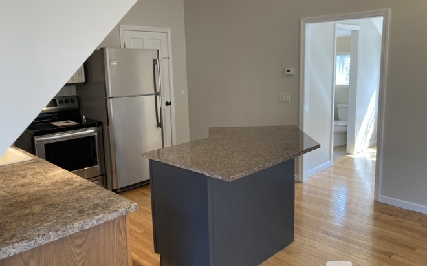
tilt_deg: -8.5
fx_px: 349
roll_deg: +0.8
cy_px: 126
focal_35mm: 30
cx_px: 215
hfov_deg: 62.9
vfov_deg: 41.8
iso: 64
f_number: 1.8
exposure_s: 1/60
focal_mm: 3.99
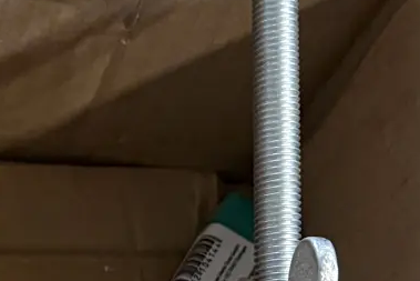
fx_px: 1599
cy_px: 417
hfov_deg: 13.6
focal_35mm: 137
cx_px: -295
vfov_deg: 9.7
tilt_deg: -68.4
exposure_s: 1/50
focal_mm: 5.96
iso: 200
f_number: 1.6
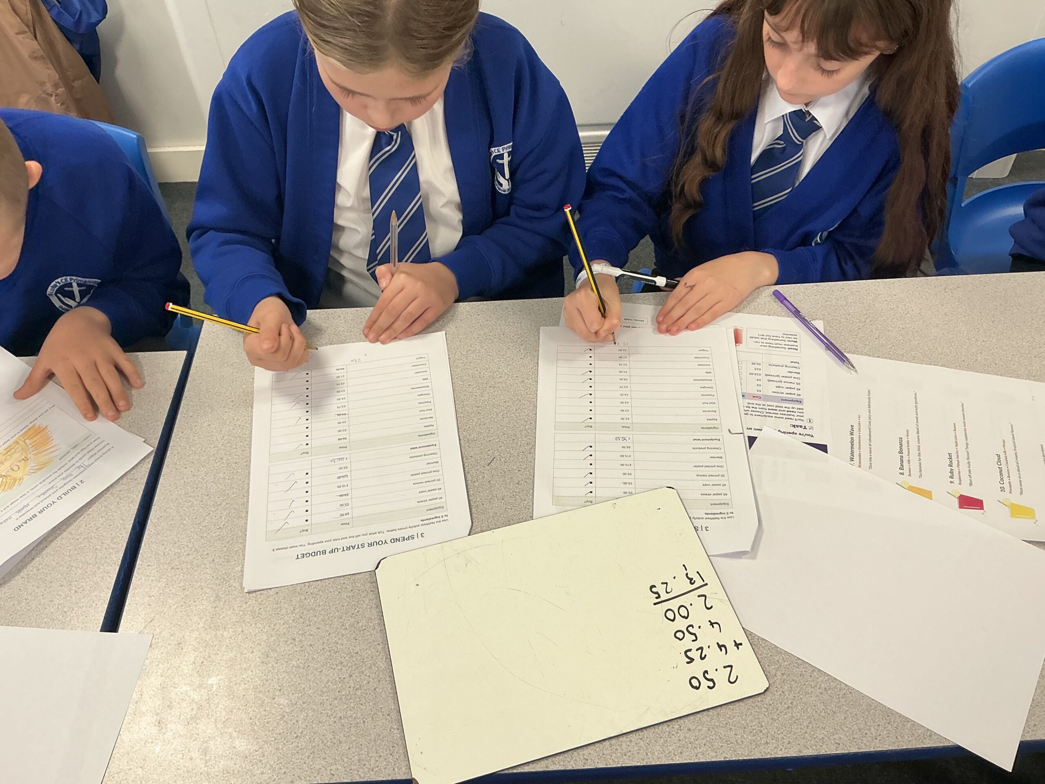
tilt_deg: -49.0
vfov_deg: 48.2
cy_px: 392
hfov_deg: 61.7
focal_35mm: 29
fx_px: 875
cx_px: 522
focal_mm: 3
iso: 50
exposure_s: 1/60
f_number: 1.8
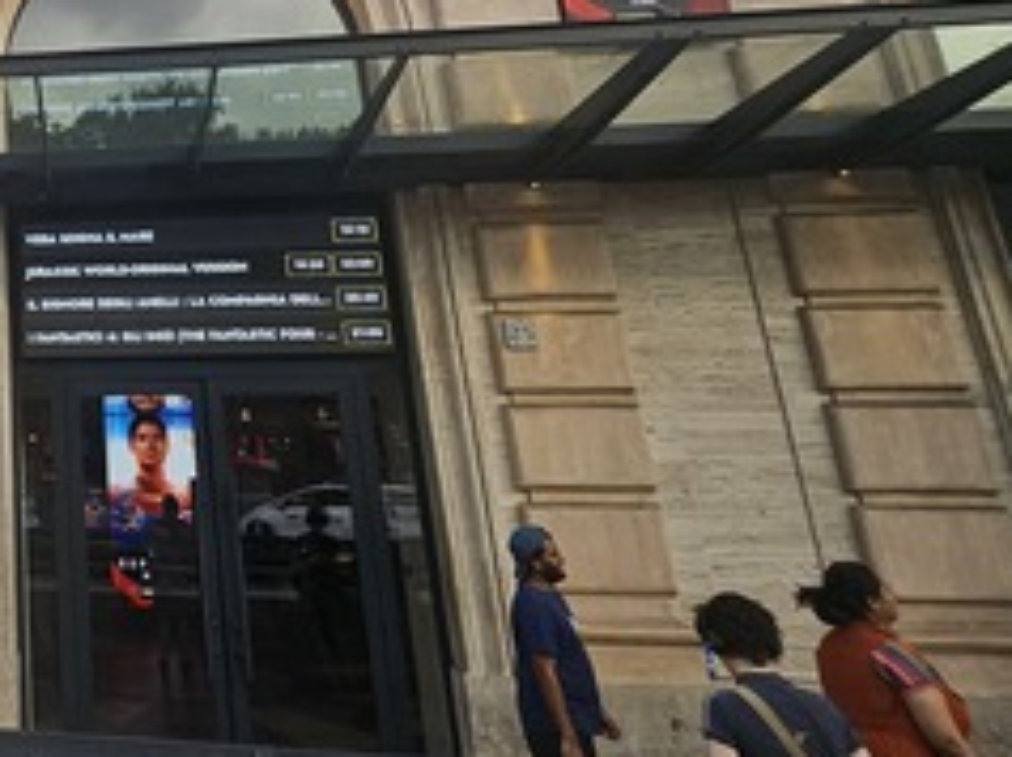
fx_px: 1022
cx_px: -51
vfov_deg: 38.0
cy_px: 81
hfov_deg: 43.3
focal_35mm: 35
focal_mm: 1.74
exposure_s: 1/219
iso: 32
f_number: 2.2
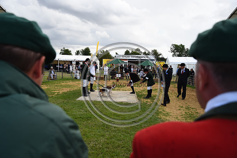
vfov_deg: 41.1
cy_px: 79
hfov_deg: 58.7
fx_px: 211
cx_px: 118
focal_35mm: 32
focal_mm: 32
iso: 450
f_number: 5.6
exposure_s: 1/1250
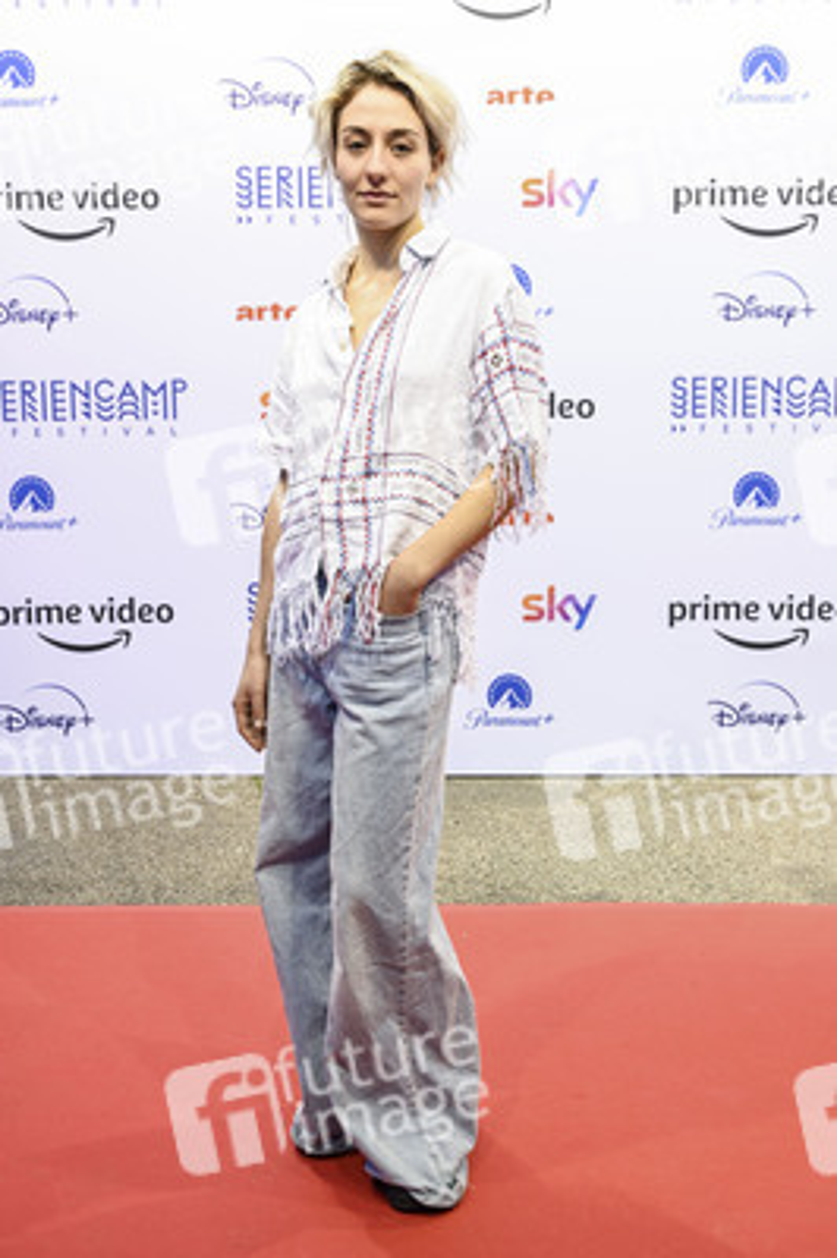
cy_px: 629
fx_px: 1223
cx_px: 418
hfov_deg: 37.8
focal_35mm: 35
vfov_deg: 54.5
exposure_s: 1/125
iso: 500
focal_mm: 35
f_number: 4
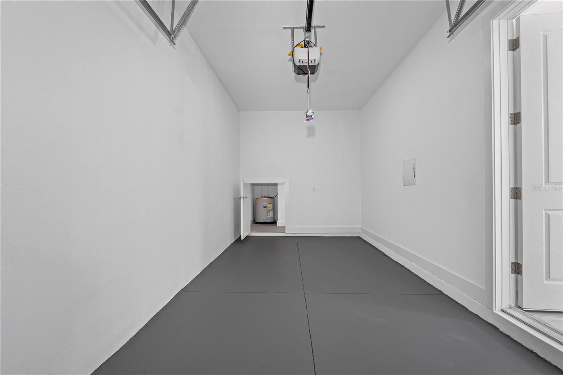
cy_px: 188
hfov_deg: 96.7
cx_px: 282
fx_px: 250
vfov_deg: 73.7
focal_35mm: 16
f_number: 11
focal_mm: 16
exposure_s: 1/160
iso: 1600
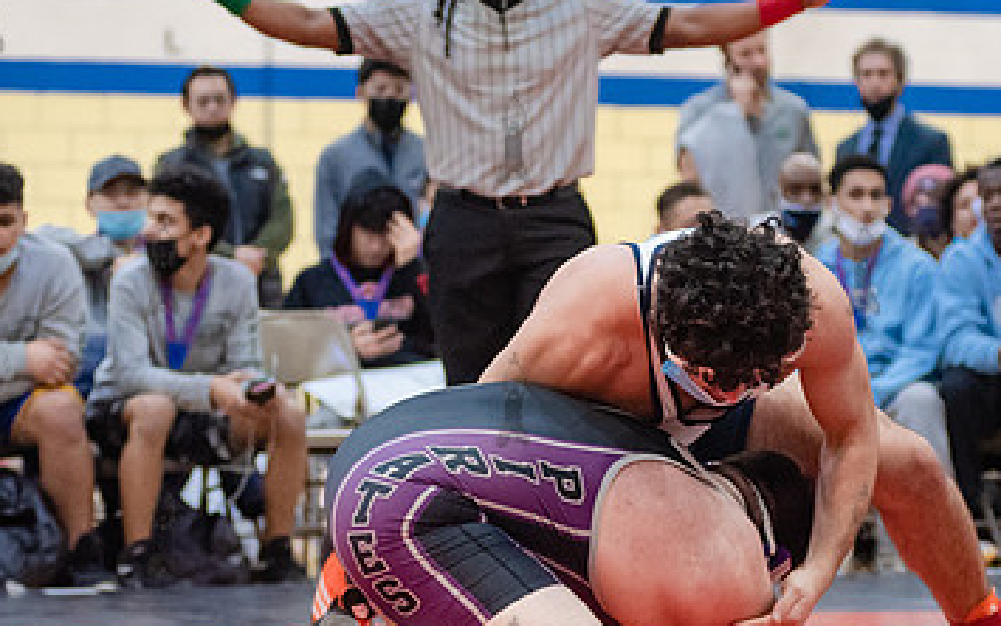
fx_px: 4338
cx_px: 560
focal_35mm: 159
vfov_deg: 8.2
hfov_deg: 13.2
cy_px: 479
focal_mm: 80
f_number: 3.5
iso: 4000
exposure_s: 1/400
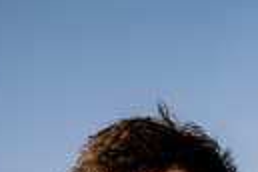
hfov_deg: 17.5
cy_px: 442
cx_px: 238
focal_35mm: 115
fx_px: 824
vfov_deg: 10.1
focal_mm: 33
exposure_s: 1/250
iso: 100
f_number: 7.1
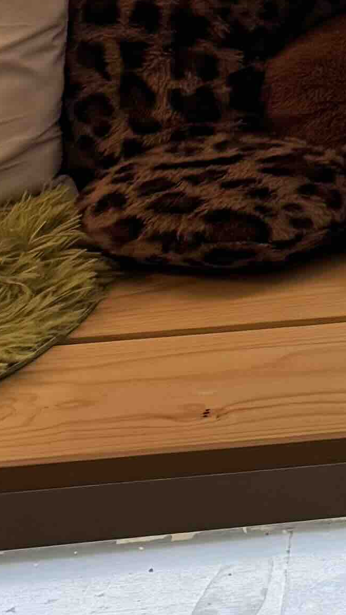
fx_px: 2089
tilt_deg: -7.3
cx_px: 879
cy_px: -350
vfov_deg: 15.3
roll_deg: -0.2
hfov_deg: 8.5
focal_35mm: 128
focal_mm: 6.76
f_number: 1.78
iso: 160
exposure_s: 1/97
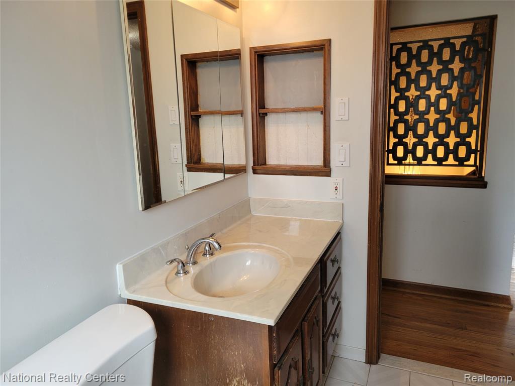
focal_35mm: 26
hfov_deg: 67.3
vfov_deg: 53.1
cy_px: 193
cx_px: 258
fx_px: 387
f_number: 1.8
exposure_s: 1/120
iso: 125
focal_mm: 5.4
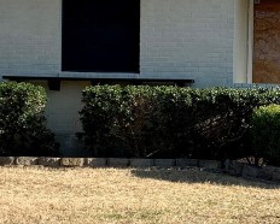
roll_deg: -1.1
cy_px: 147
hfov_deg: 16.7
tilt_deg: +0.9
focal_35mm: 112
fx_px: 929
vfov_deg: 13.8
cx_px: 288
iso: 25
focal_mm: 4.25
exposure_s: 1/1585
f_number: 1.8
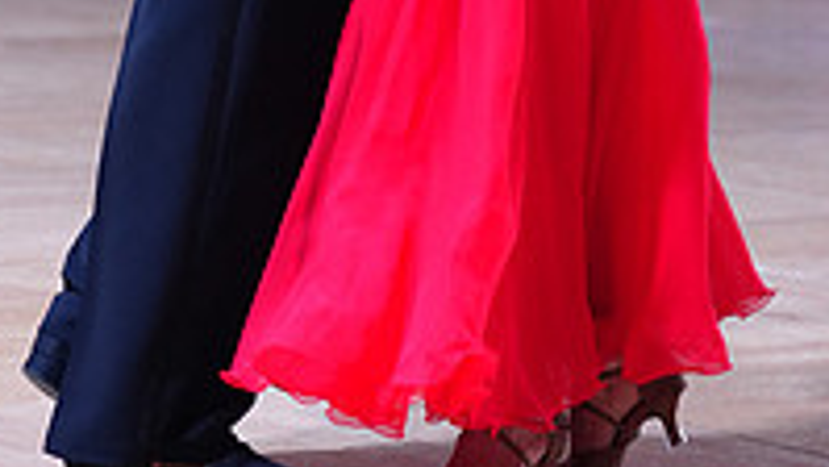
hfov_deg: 9.8
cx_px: 477
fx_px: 4837
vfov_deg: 5.5
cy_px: -296
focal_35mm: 220
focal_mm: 72
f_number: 2.8
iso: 800
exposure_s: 1/500
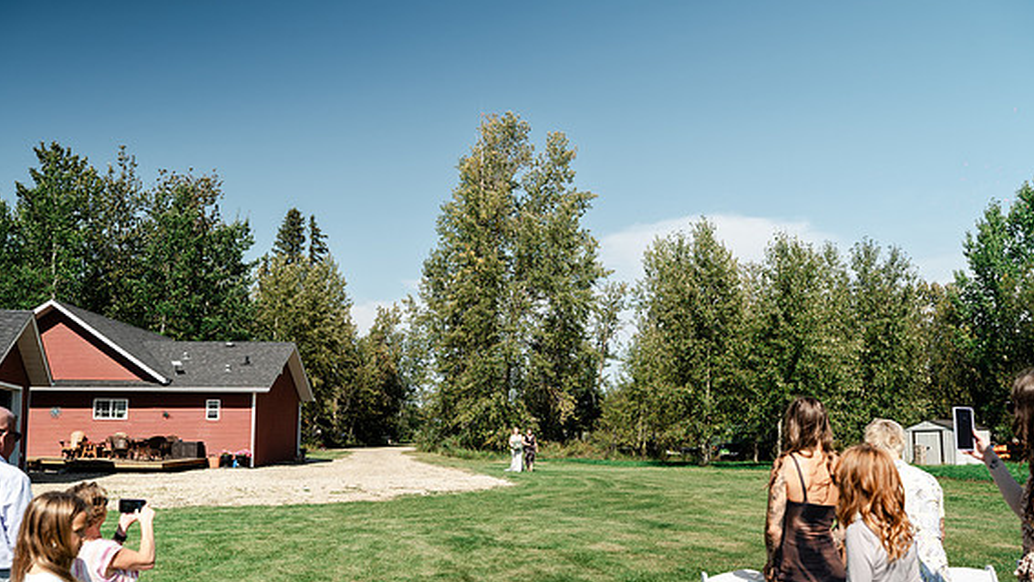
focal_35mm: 30
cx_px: 522
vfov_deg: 38.9
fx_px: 823
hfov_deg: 64.3
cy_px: 329
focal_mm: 28
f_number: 4
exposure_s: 1/160
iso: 400
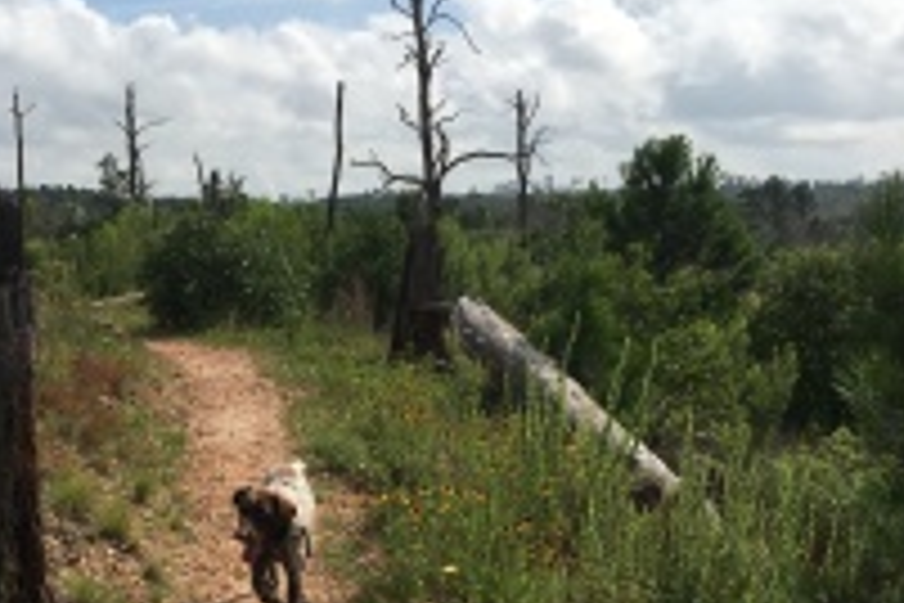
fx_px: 1381
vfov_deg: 24.4
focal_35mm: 55
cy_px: 436
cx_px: 292
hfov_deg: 35.8
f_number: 2.2
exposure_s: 1/3077
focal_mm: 4.15
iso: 25
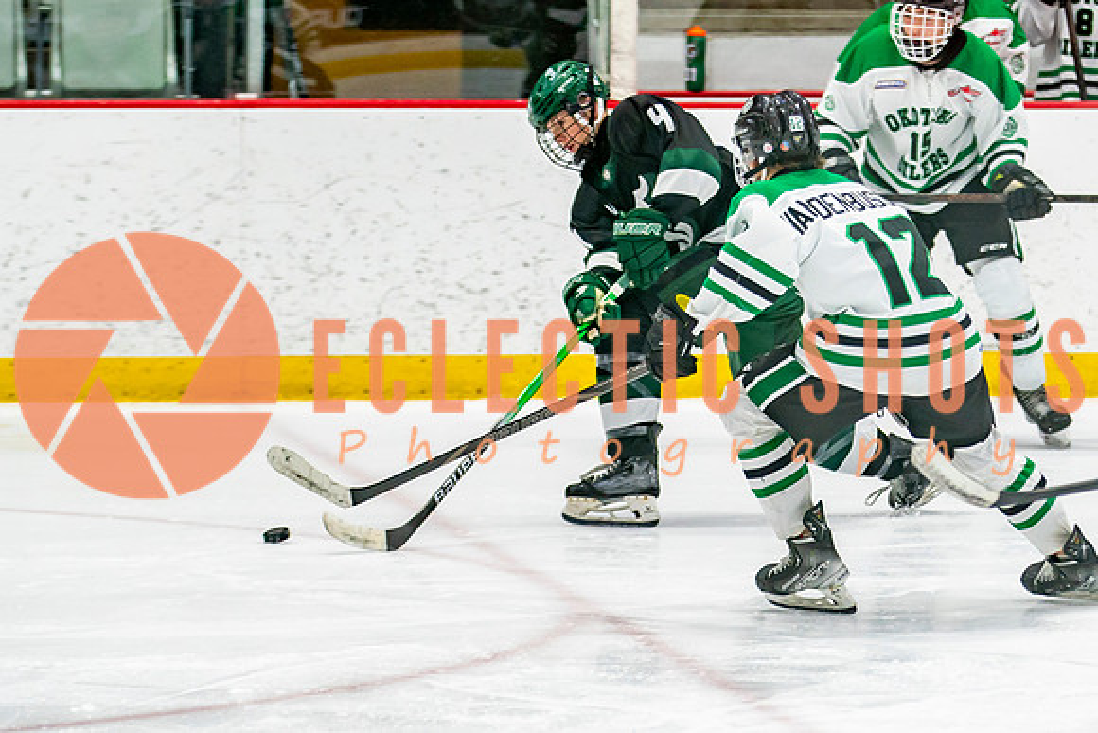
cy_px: 388
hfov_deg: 7.5
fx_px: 8327
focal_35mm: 273
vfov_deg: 5.0
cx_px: 824
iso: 800
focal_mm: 125
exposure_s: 1/640
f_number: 3.2
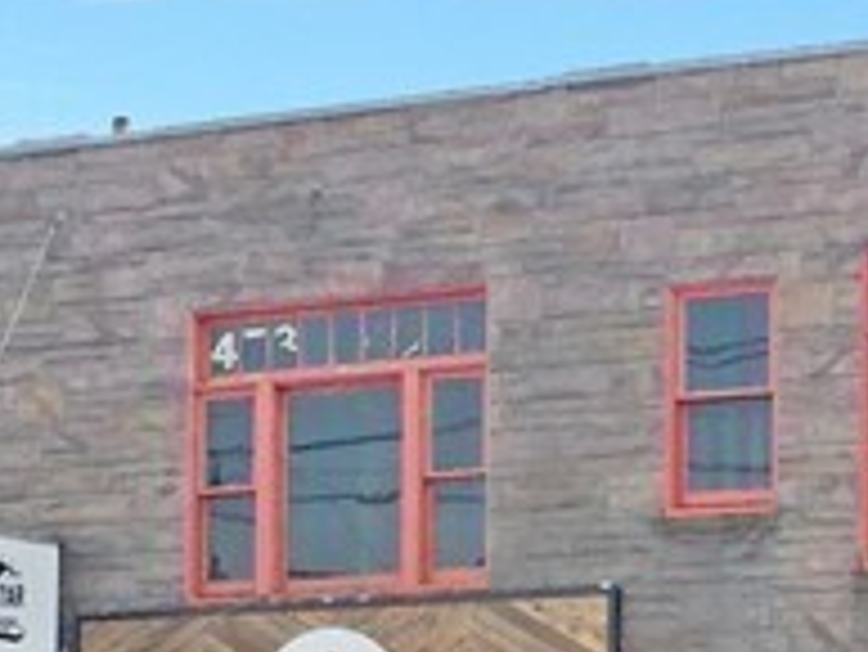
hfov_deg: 12.8
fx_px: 3864
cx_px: 706
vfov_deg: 9.5
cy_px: 724
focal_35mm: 154
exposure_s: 1/964
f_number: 2.2
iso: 32
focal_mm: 4.15
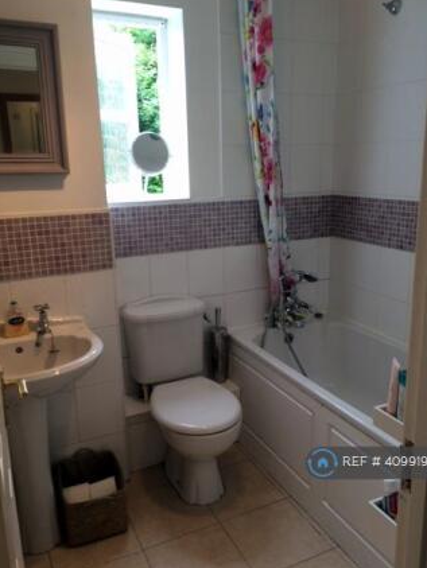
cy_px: 285
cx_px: 217
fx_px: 493
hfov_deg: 46.8
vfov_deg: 59.9
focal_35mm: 30
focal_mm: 4.15
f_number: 2.2
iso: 40
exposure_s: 1/30
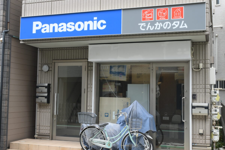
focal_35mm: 32
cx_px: 112
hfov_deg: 58.7
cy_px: 75
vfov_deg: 41.1
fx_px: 200
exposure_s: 1/125
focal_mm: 32
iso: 200
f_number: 7.1
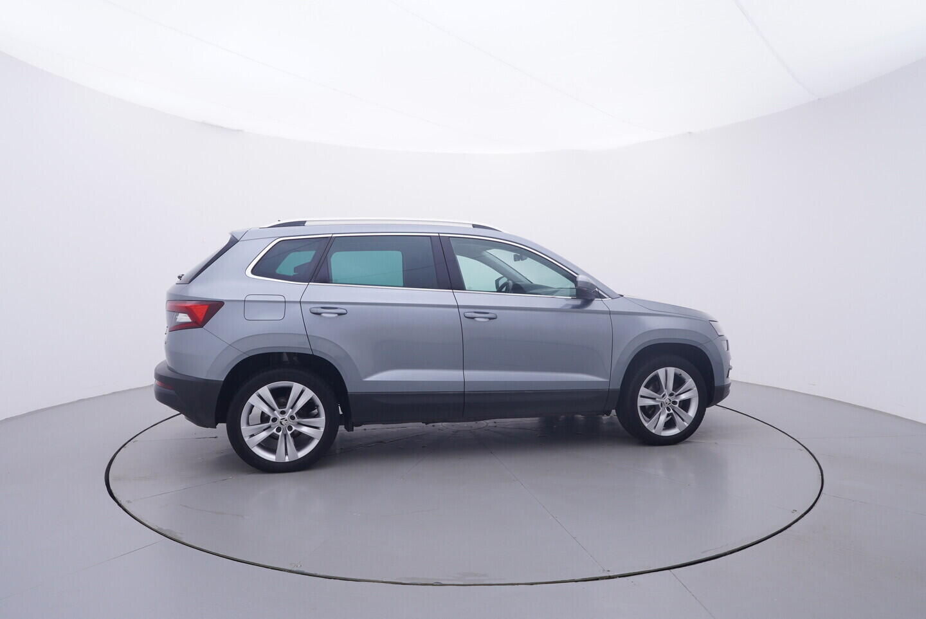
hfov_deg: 77.3
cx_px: 463
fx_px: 579
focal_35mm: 22
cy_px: 310
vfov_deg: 56.2
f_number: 5
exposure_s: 1/80
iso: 200
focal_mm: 15
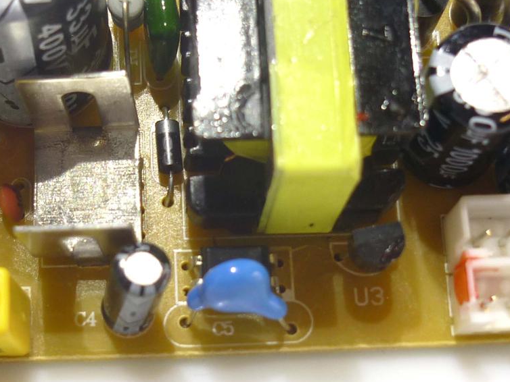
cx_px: 181
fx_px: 1032
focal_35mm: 70
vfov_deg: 21.0
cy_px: 169
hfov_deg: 27.6
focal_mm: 5.5
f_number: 2.8
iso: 80
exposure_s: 1/60
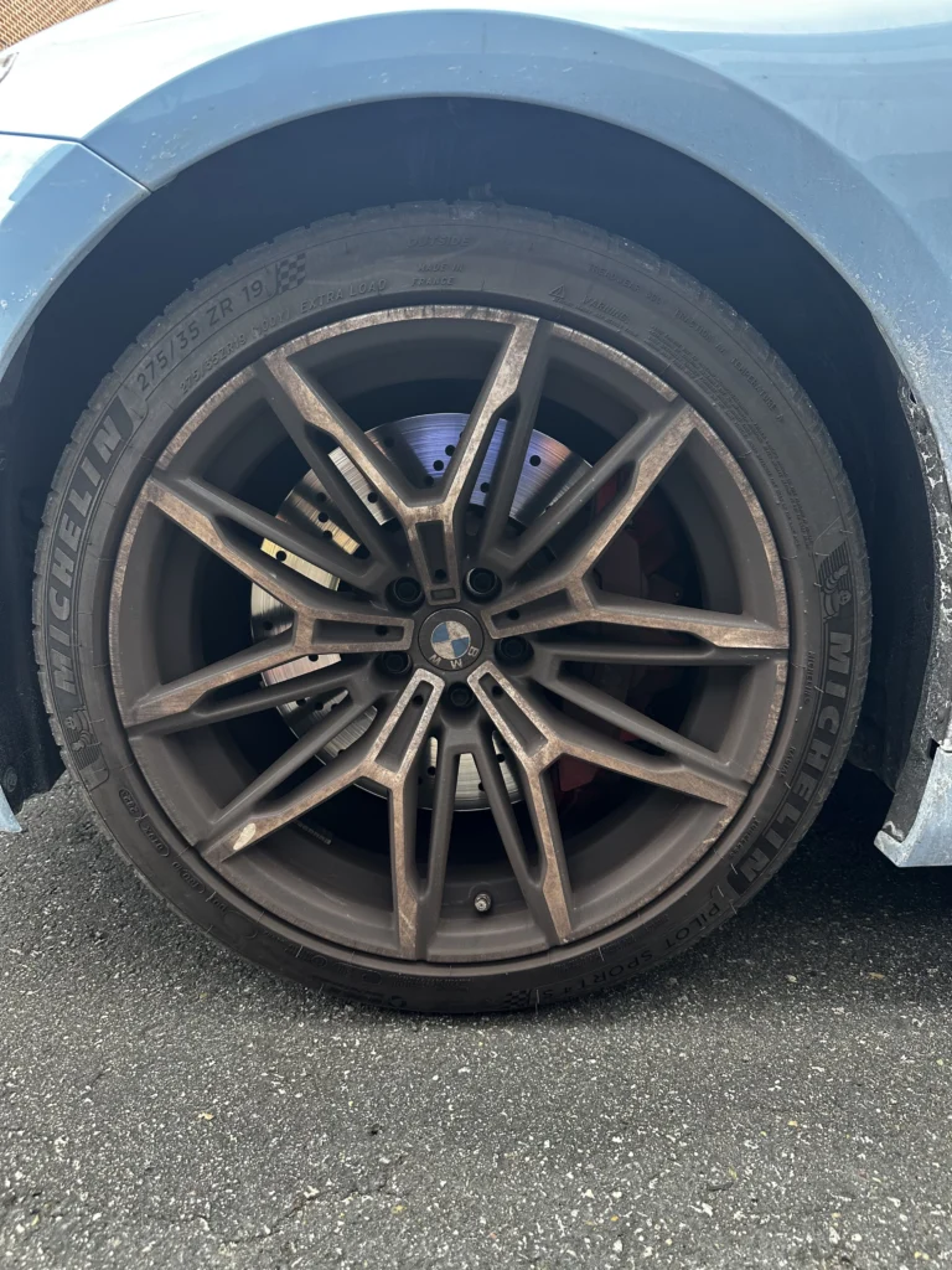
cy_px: 635
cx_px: 476
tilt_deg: -15.0
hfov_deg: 56.8
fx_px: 880
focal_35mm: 24
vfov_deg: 71.6
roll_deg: +0.4
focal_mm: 6.86
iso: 160
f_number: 1.78
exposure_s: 1/121
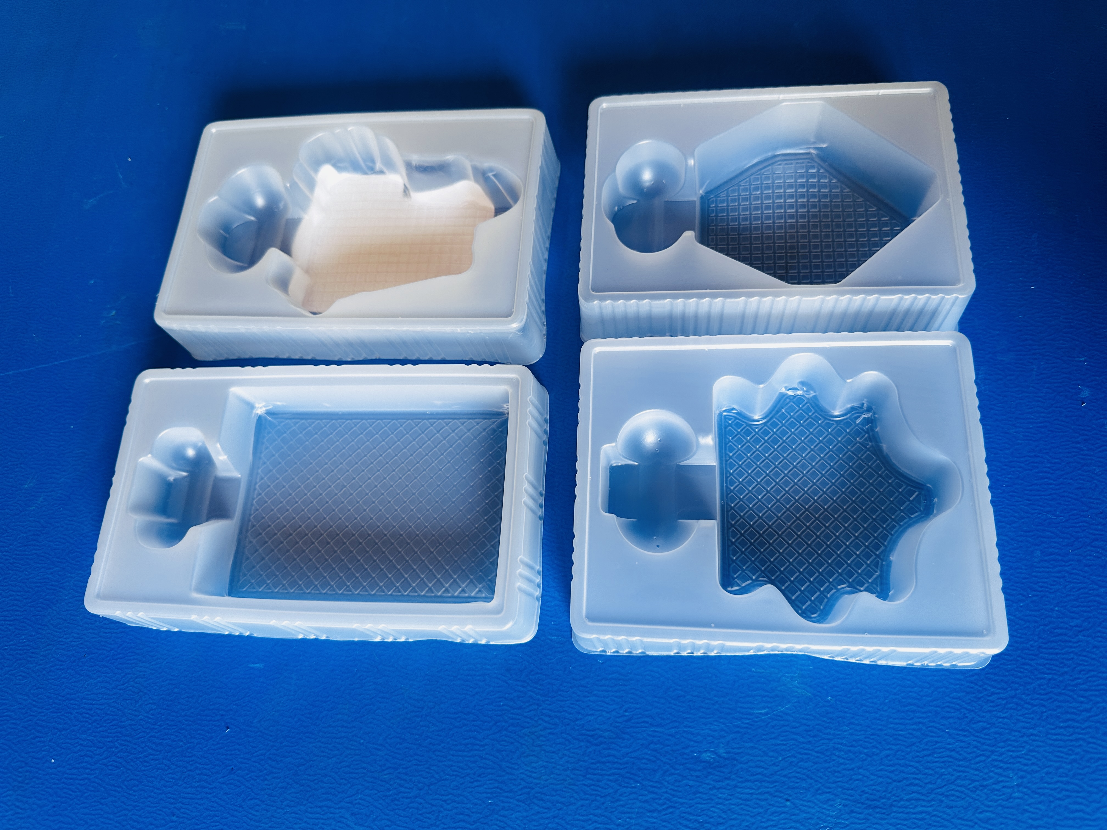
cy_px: 415
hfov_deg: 71.6
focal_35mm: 24
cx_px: 554
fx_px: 768
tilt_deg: -68.4
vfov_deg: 56.8
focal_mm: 6.86
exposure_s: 1/121
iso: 100
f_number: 1.78
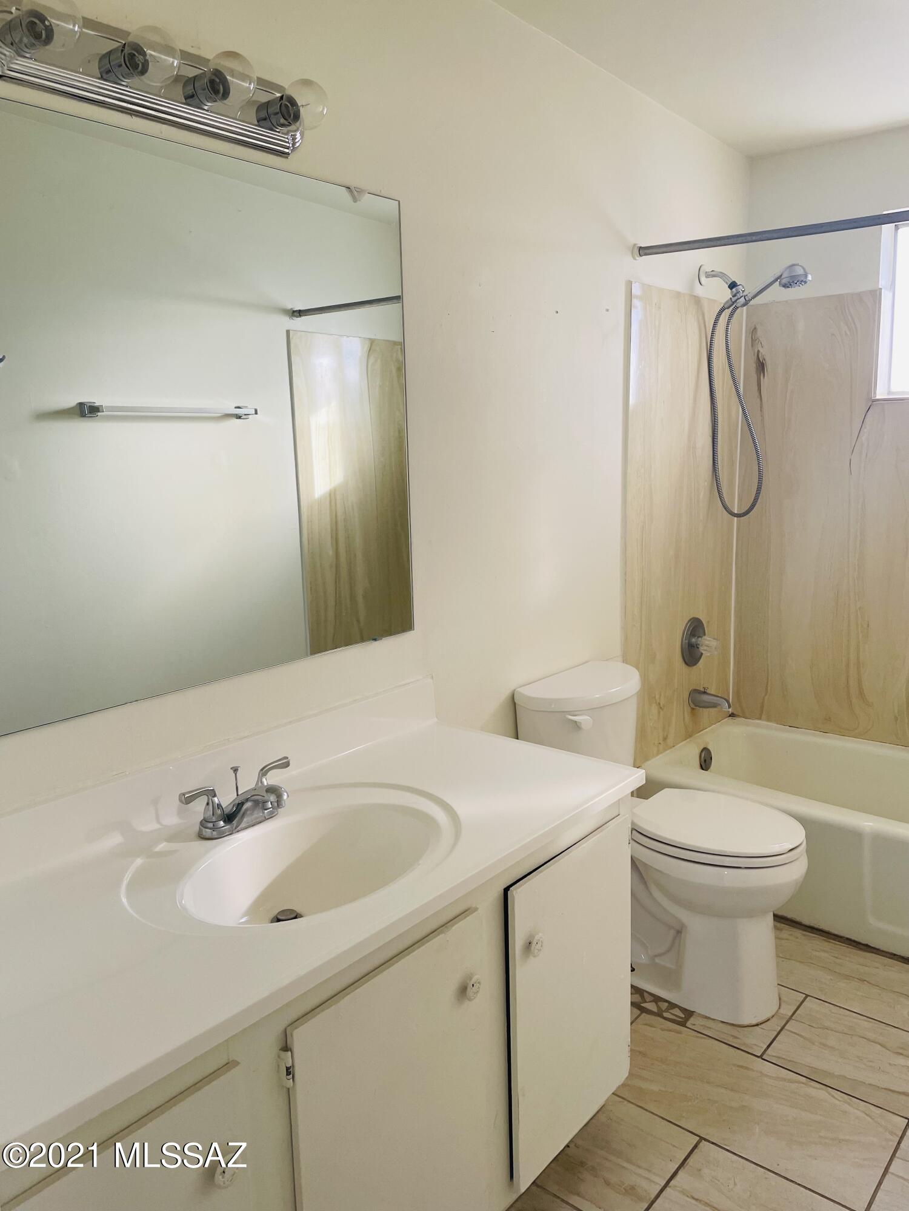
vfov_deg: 67.3
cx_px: 454
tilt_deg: -8.4
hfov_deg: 53.1
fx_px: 910
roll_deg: +1.9
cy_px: 606
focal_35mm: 26
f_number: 1.6
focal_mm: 4.2
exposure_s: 1/121
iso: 100
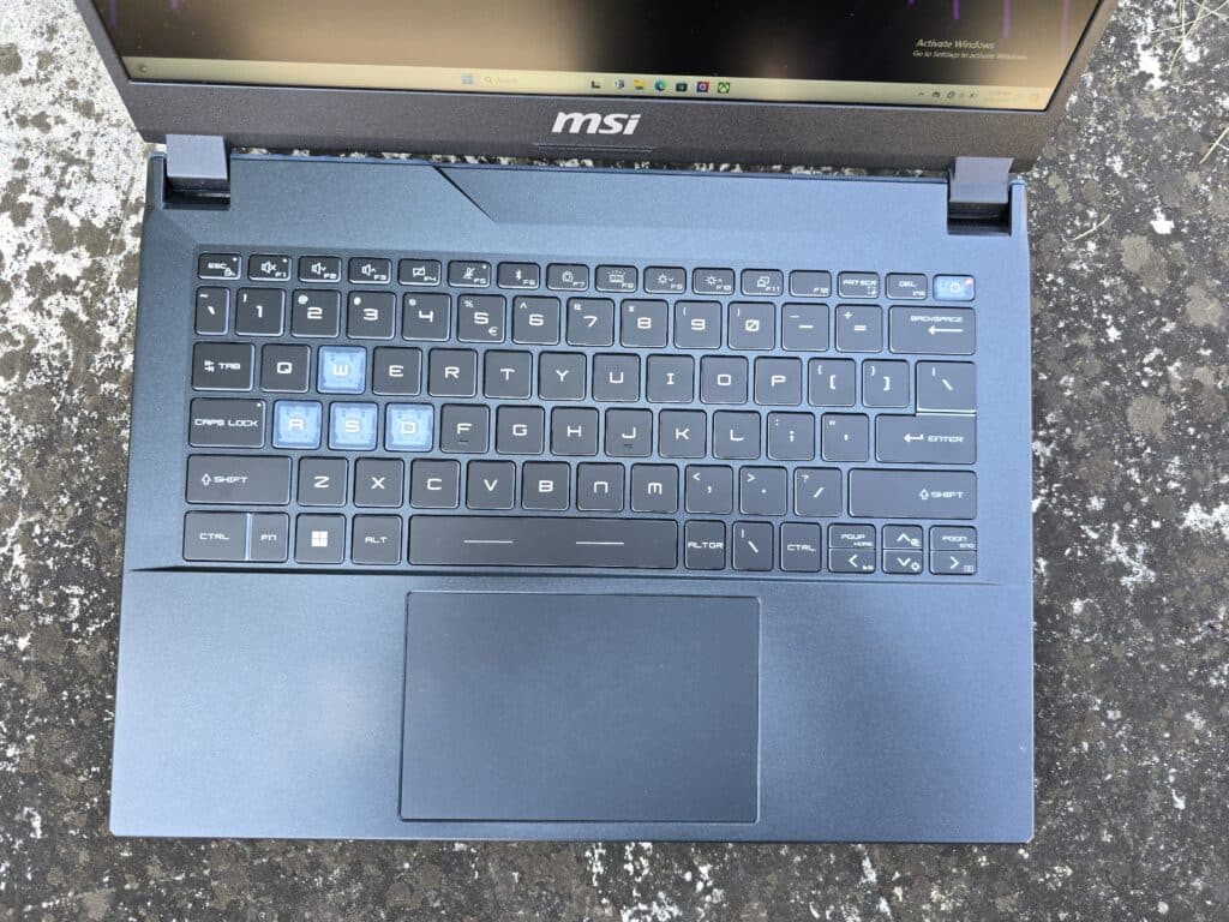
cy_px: 461
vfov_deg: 58.9
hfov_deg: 73.9
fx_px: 817
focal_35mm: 23
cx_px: 614
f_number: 1.7
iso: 80
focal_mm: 6.3
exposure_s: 1/180
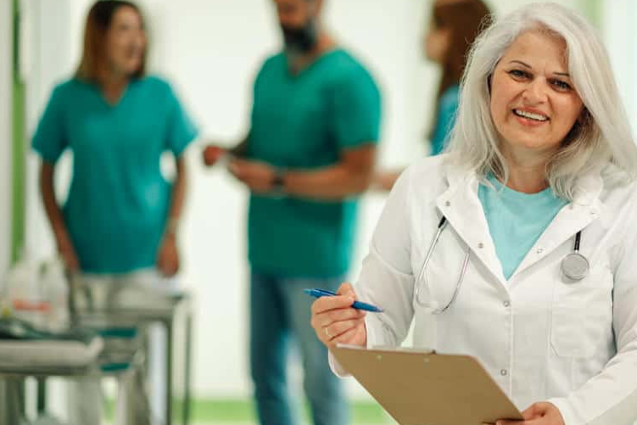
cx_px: 413
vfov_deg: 12.1
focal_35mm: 113
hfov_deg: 18.1
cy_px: 217
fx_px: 2000
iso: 125
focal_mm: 85
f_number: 1.4
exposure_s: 1/160
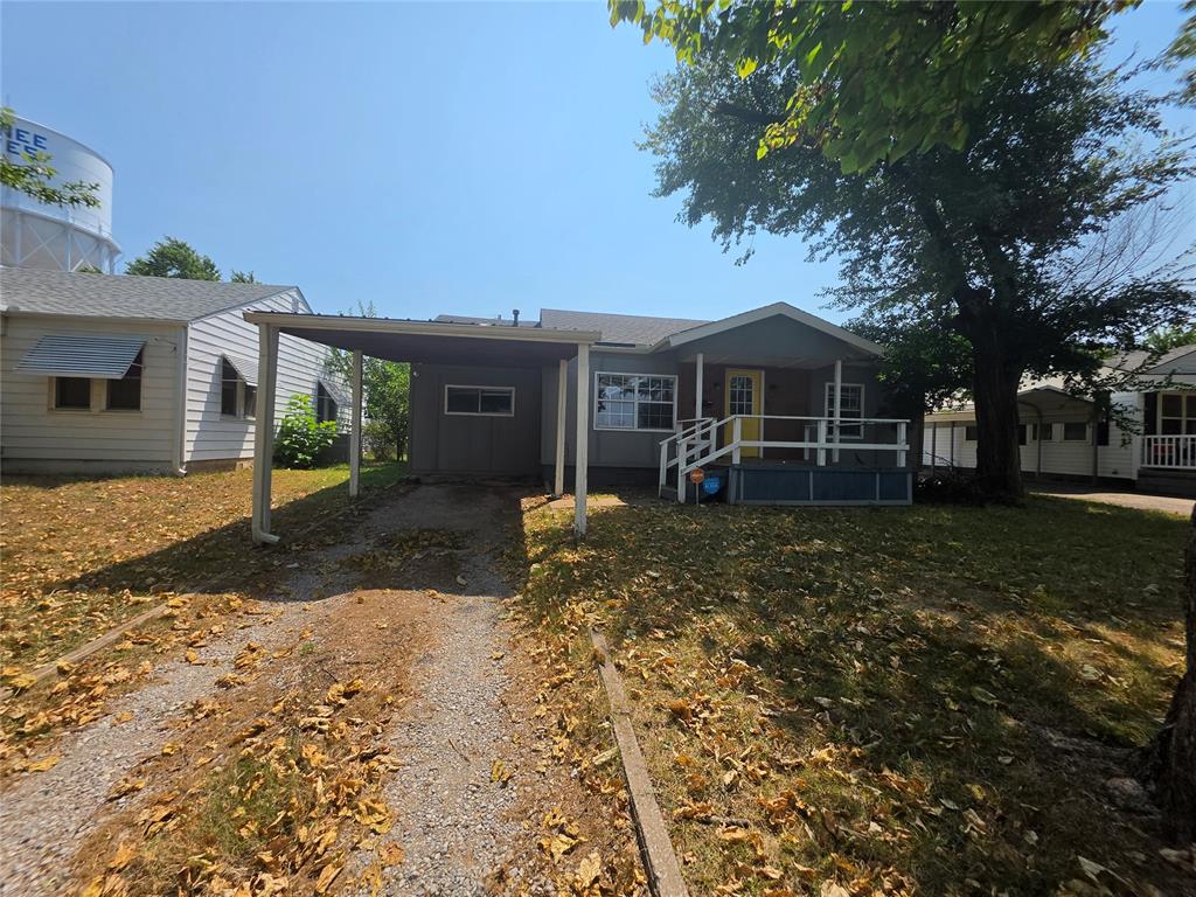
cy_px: 448
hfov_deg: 106.2
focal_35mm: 13
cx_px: 598
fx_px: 449
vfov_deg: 89.9
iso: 32
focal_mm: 2.2
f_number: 1.9
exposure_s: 1/2271
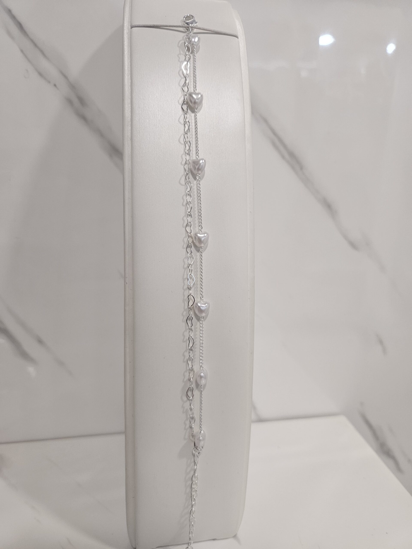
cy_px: 274
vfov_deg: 73.9
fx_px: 365
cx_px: 206
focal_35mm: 23
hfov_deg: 58.9
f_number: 1.8
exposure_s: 1/100
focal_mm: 5.4
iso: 160
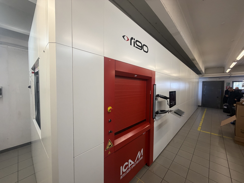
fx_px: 99
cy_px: 92
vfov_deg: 85.7
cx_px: 122
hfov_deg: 102.1
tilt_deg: -0.6
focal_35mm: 14
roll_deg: -1.1
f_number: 2.2
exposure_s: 1/100
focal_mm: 2.22
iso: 200
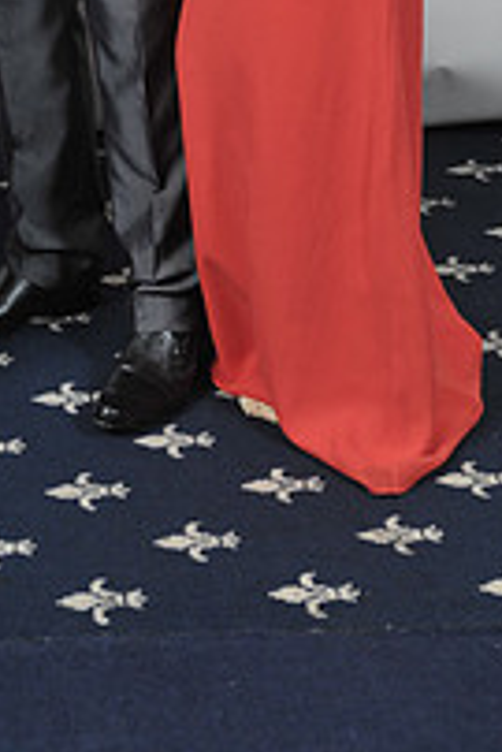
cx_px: 48
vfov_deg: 15.0
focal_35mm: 129
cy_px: -279
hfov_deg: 10.6
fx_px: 2693
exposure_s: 1/160
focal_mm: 45
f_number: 7.1
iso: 1000
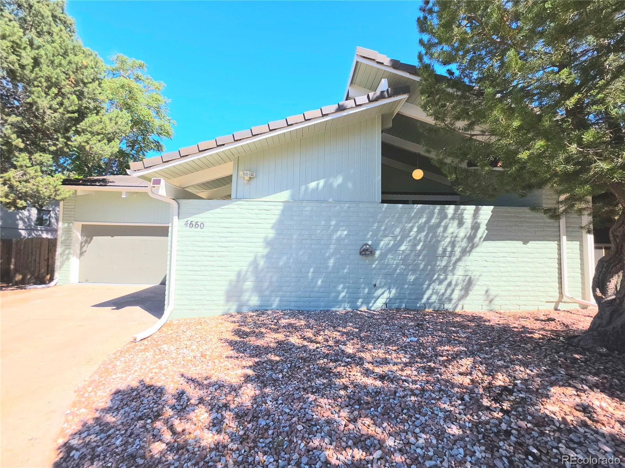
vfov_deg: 89.9
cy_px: 234
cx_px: 312
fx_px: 235
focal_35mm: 13
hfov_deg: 106.2
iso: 16
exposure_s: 1/526
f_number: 1.9
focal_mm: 2.2
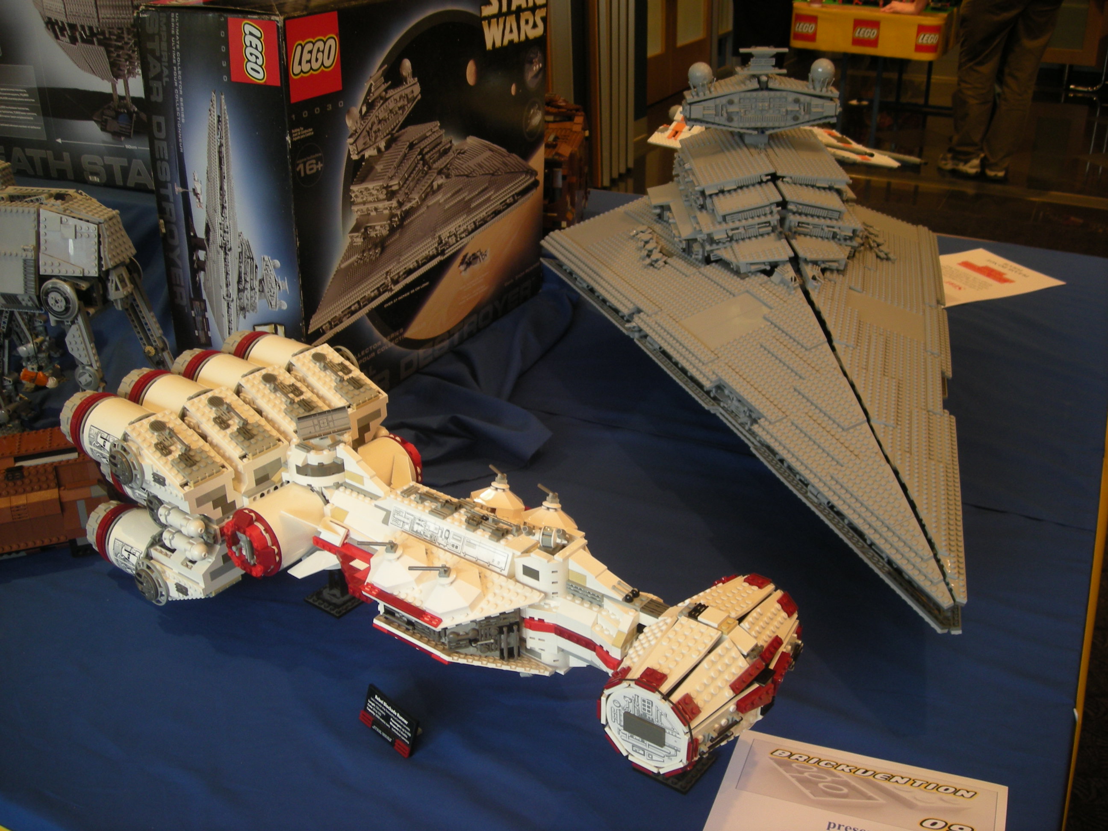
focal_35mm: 35
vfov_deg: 40.7
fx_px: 1120
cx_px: 554
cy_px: 416
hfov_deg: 52.6
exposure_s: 1/8
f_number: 2.8
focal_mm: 5.7
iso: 80
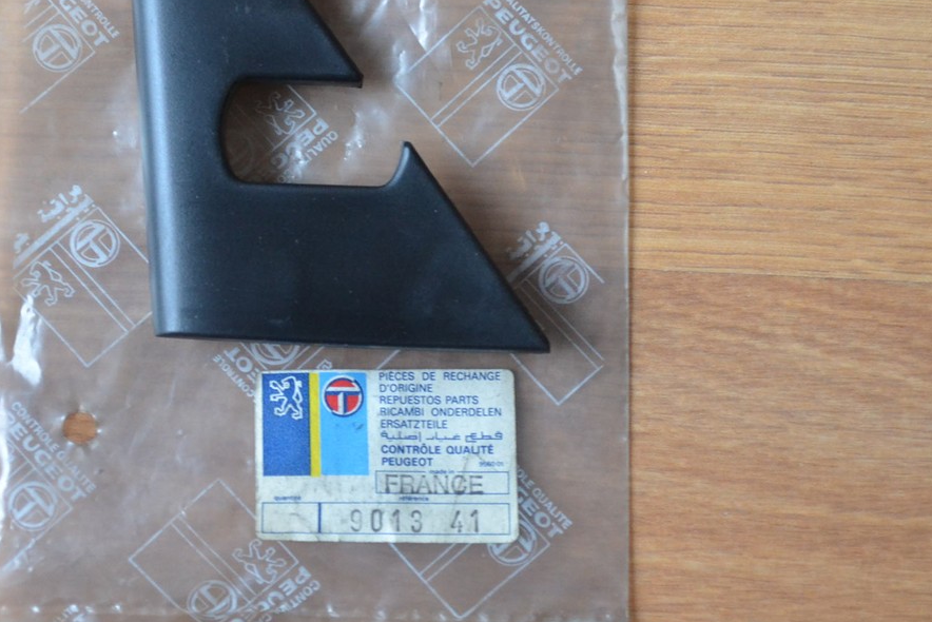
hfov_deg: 23.3
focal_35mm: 87
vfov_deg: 15.7
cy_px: 178
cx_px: 317
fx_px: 2253
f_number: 5
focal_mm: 38
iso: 1800
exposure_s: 1/60
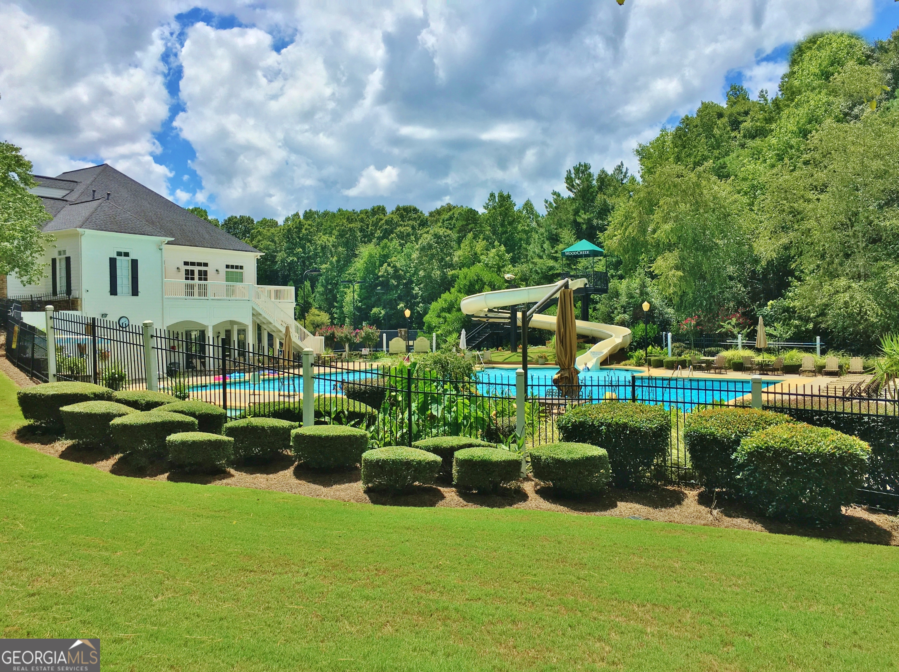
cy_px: 336
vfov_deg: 48.1
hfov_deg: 61.7
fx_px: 752
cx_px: 450
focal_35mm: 29
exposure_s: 1/2481
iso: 25
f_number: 2.2
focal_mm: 4.15
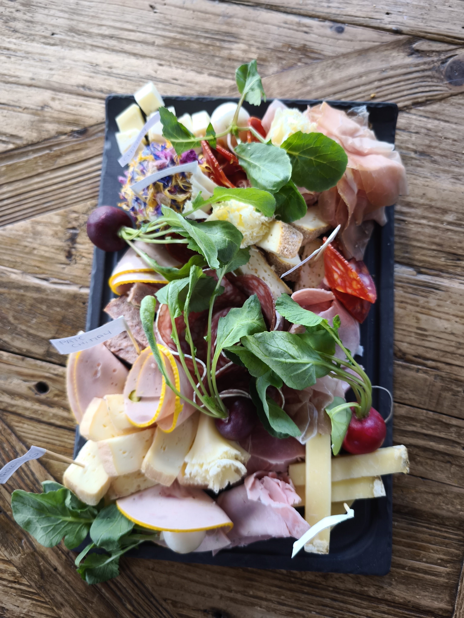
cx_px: 232
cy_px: 309
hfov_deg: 58.9
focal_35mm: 23
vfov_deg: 73.9
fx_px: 411
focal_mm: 6.57
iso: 80
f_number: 1.6
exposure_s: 1/100
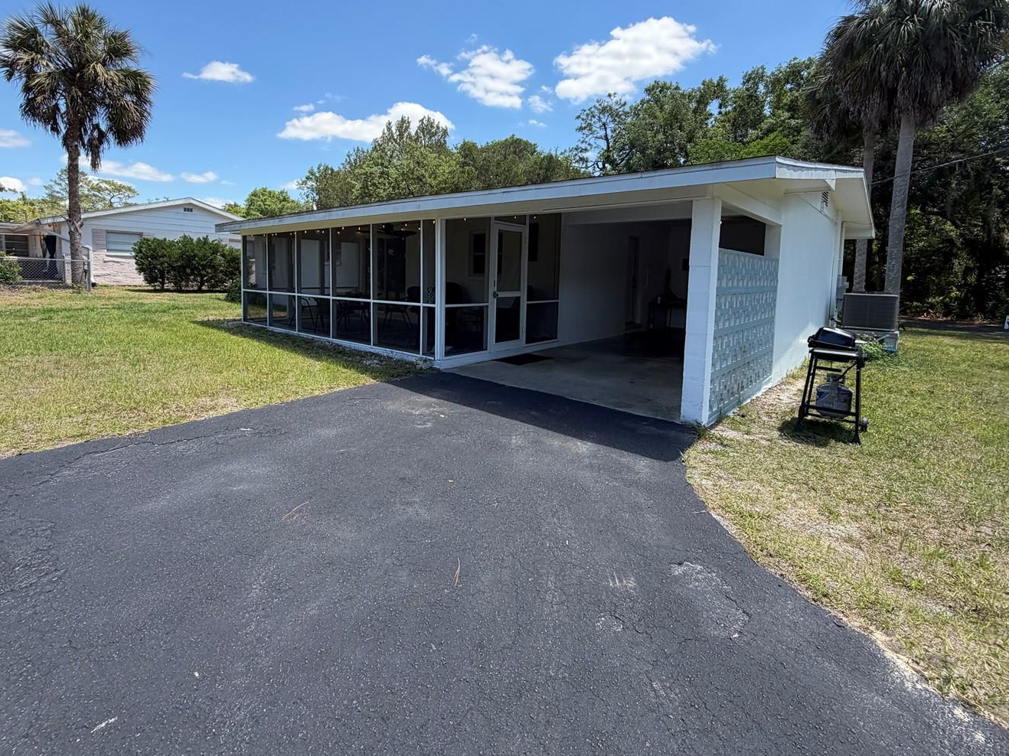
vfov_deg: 74.1
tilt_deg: -4.6
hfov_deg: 91.0
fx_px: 495
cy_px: 314
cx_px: 495
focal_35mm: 17
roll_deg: -1.7
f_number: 2.2
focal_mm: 2.22
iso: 40
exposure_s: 1/770
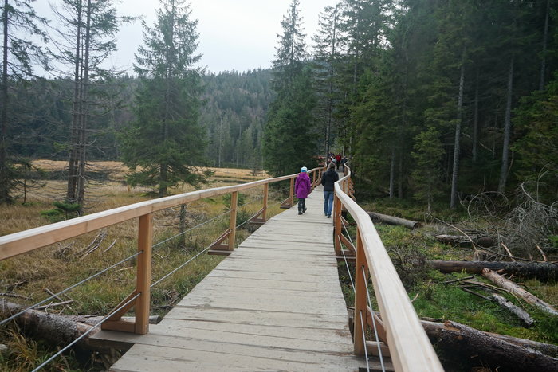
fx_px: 434
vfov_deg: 46.4
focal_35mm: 28
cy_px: 186
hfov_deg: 65.5
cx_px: 279
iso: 100
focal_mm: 28
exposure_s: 1/100
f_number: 5.6
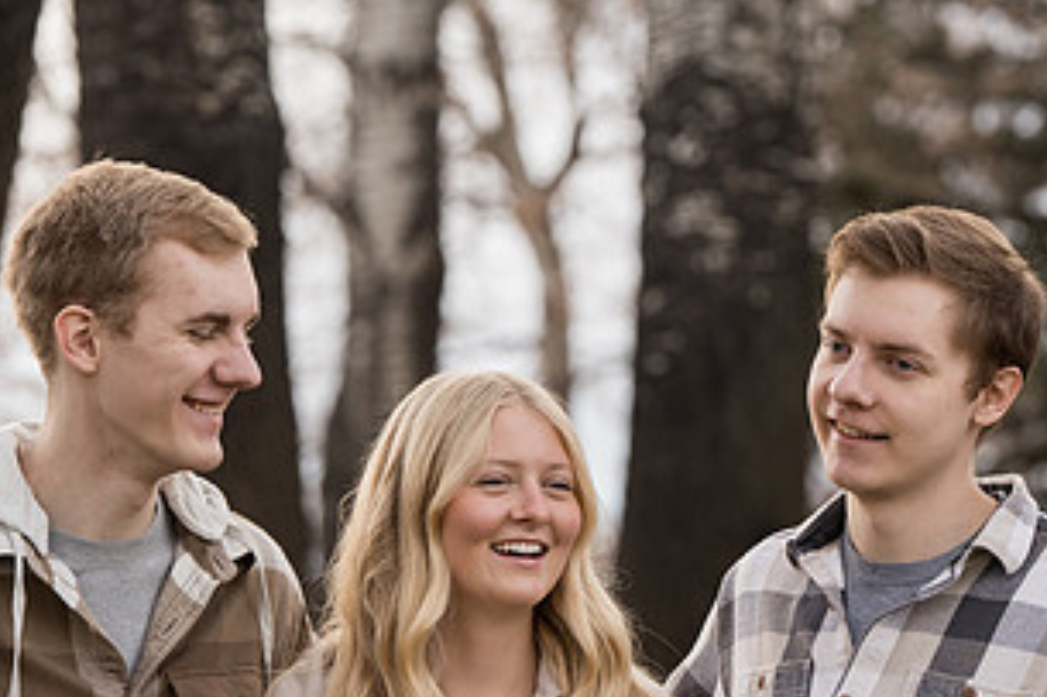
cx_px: 642
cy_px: 582
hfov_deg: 9.7
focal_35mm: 213
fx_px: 6191
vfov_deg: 6.4
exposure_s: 1/250
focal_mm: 112
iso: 250
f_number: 4
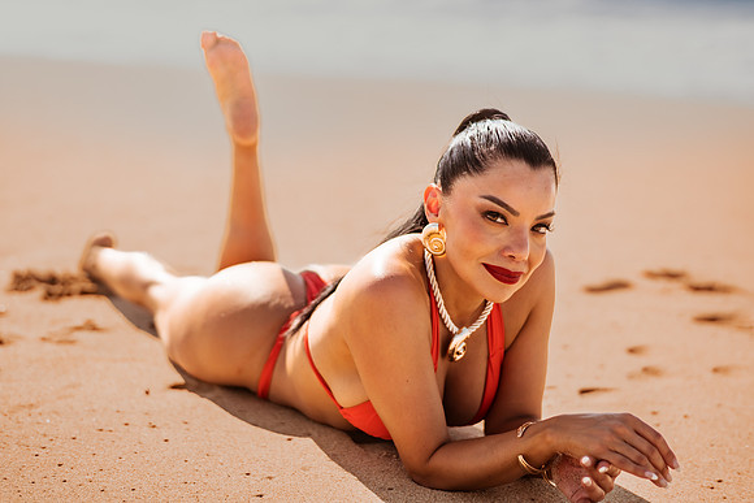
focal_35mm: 58
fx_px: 1215
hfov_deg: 34.5
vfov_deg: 23.4
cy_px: 252
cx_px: 377
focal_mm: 58
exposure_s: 1/8000
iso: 50
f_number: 2
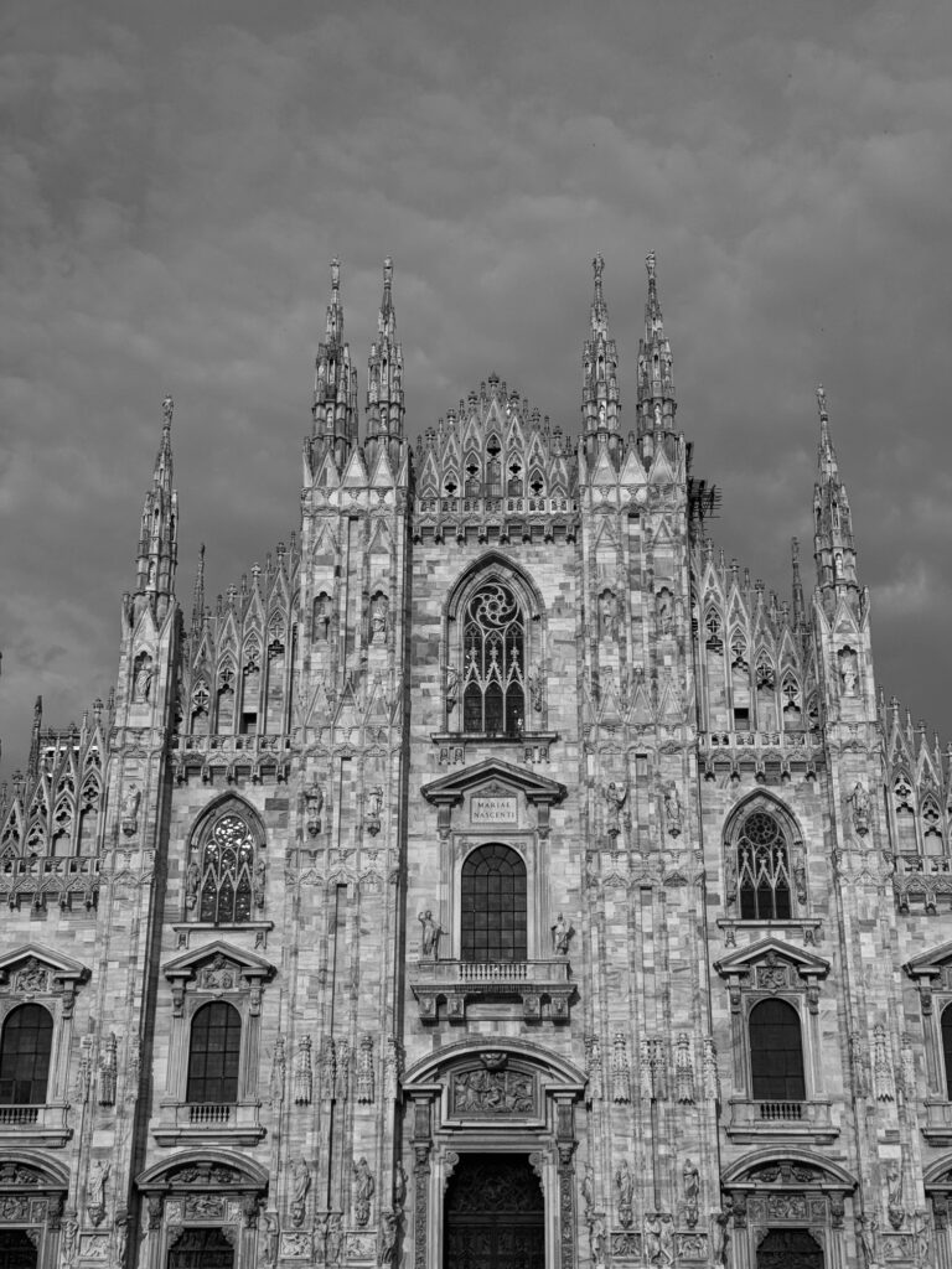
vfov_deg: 39.7
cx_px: 476
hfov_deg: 30.3
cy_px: 634
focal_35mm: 48
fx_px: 1760
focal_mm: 6.76
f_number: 1.78
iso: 64
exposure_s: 1/7937
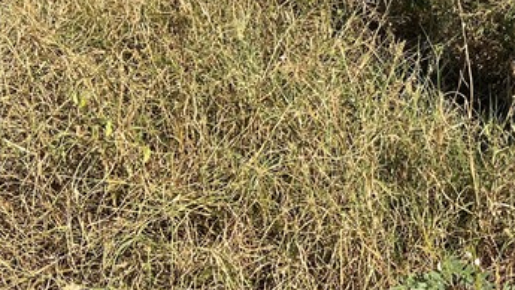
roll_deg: +1.6
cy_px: 34
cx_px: 628
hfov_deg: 23.1
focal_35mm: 84
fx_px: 1147
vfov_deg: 14.3
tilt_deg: -33.5
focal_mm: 5.7
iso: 50
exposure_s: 1/4444
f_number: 1.5
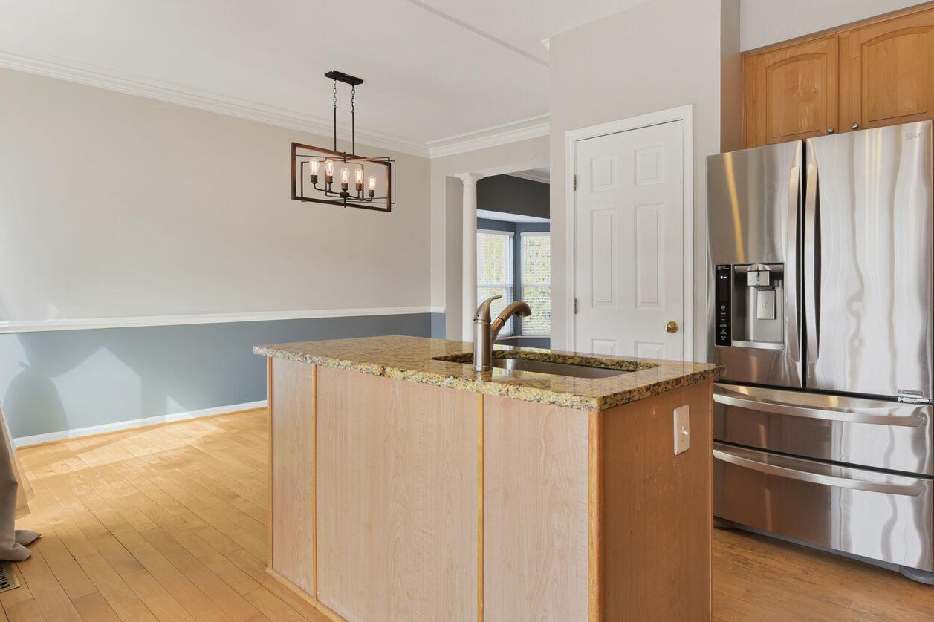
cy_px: 274
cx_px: 554
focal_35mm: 22
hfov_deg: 77.8
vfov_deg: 57.1
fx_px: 571
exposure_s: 1/8
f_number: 8
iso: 200
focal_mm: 16
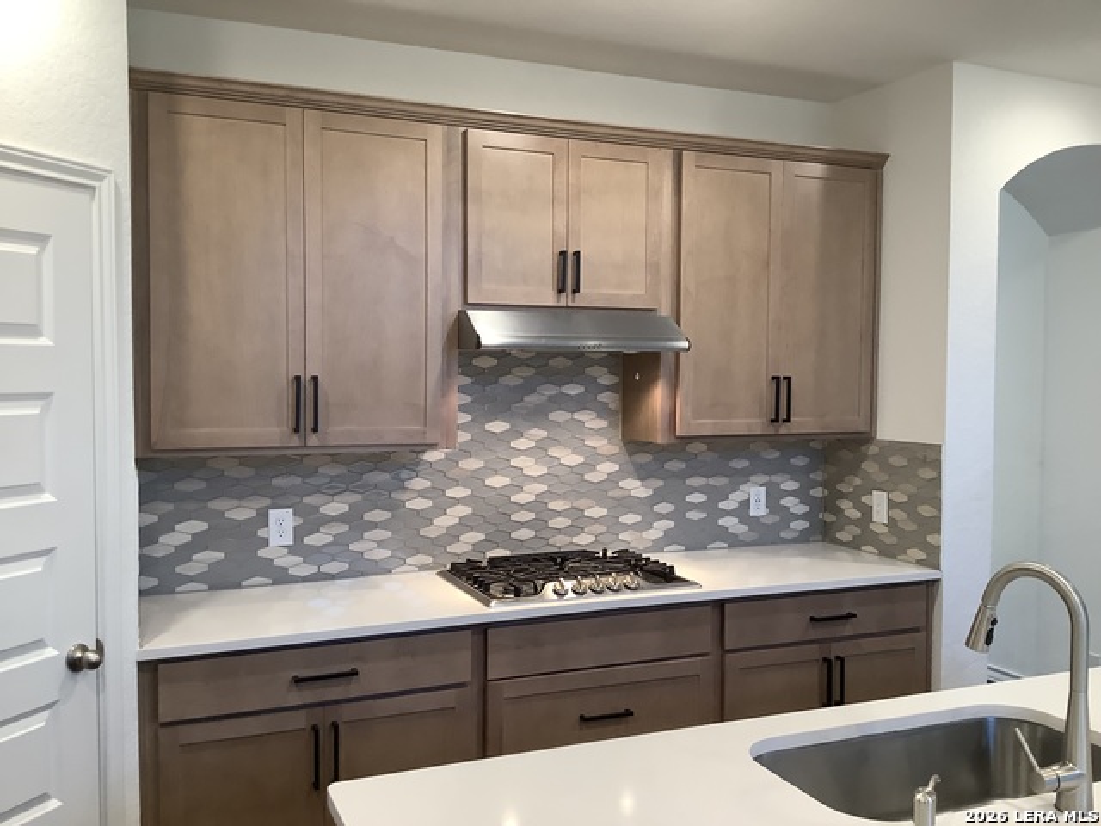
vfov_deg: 45.4
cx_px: 550
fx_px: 986
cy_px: 413
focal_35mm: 31
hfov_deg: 58.4
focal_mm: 3.3
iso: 160
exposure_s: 1/60
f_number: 2.4
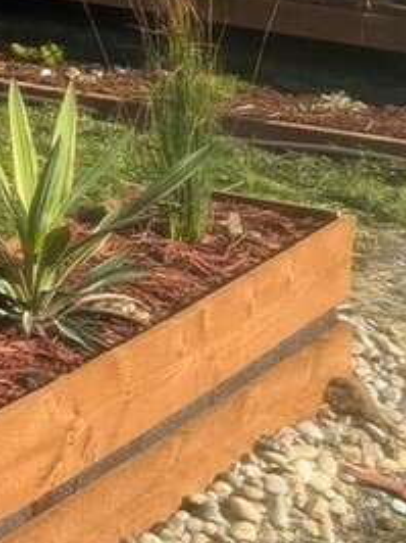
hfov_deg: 10.9
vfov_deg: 14.8
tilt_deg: -8.5
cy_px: -61
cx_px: -251
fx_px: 2036
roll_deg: +0.2
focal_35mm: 130
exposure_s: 1/3584
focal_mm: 6.76
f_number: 1.78
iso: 80
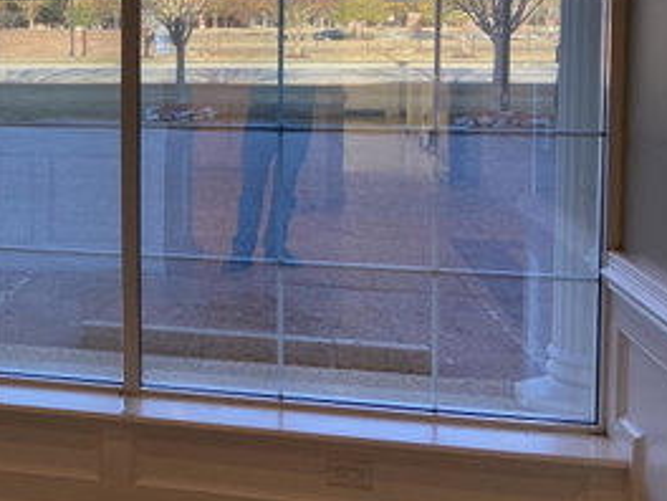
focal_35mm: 63
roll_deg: -0.4
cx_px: -126
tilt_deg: -2.7
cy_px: 104
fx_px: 1214
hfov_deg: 27.2
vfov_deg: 23.0
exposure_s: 1/132
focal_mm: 4.25
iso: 32
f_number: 1.8
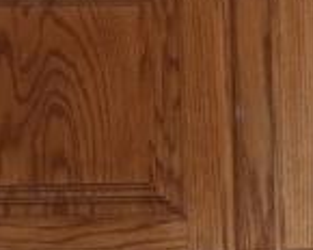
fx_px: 1158
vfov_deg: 12.2
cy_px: 261
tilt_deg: +1.4
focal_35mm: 125
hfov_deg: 14.3
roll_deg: +1.8
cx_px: 477
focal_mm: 4.15
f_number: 2.2
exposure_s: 1/15
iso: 64
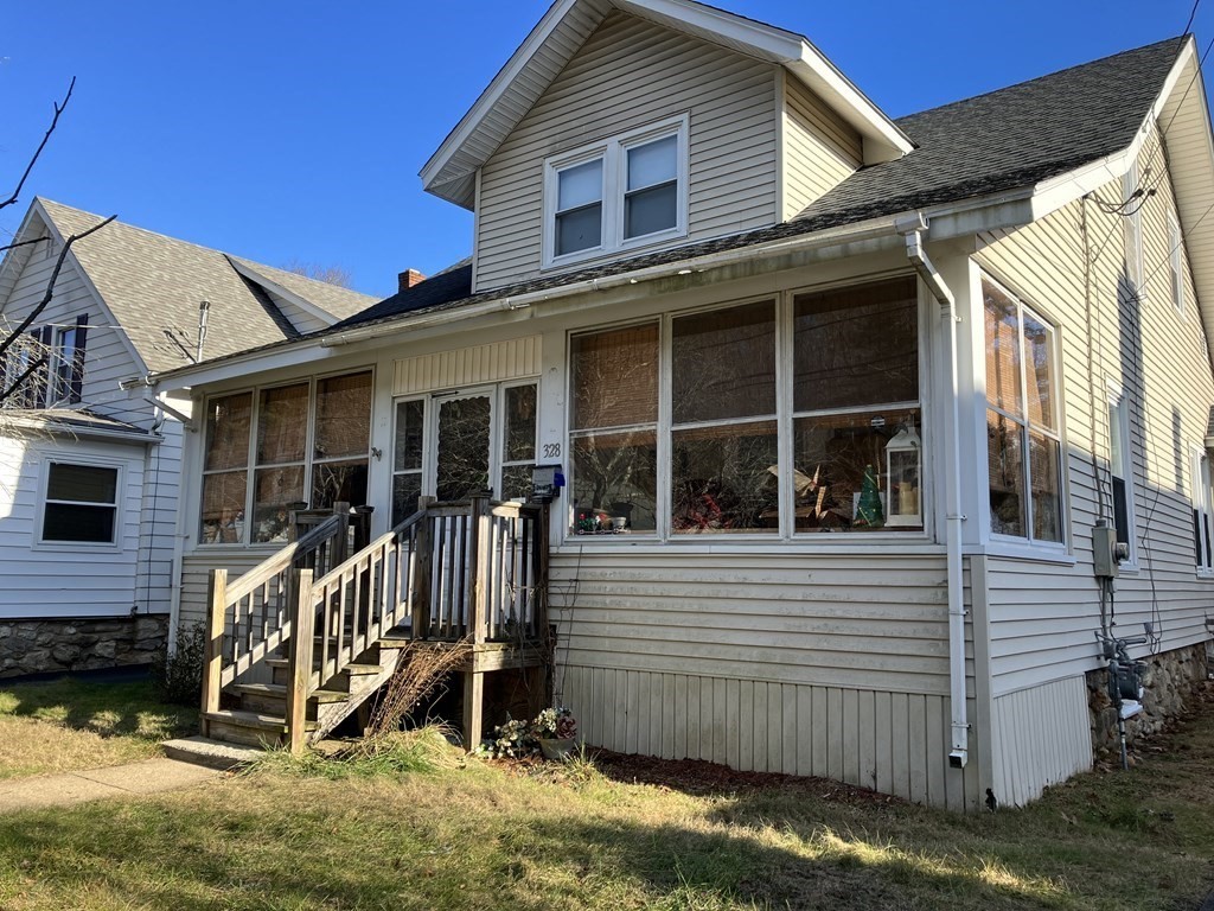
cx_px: 607
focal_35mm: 28
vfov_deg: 49.7
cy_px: 456
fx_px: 982
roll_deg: -1.1
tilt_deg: +7.5
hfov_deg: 63.4
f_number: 1.8
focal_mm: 3.99
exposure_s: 1/522
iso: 20
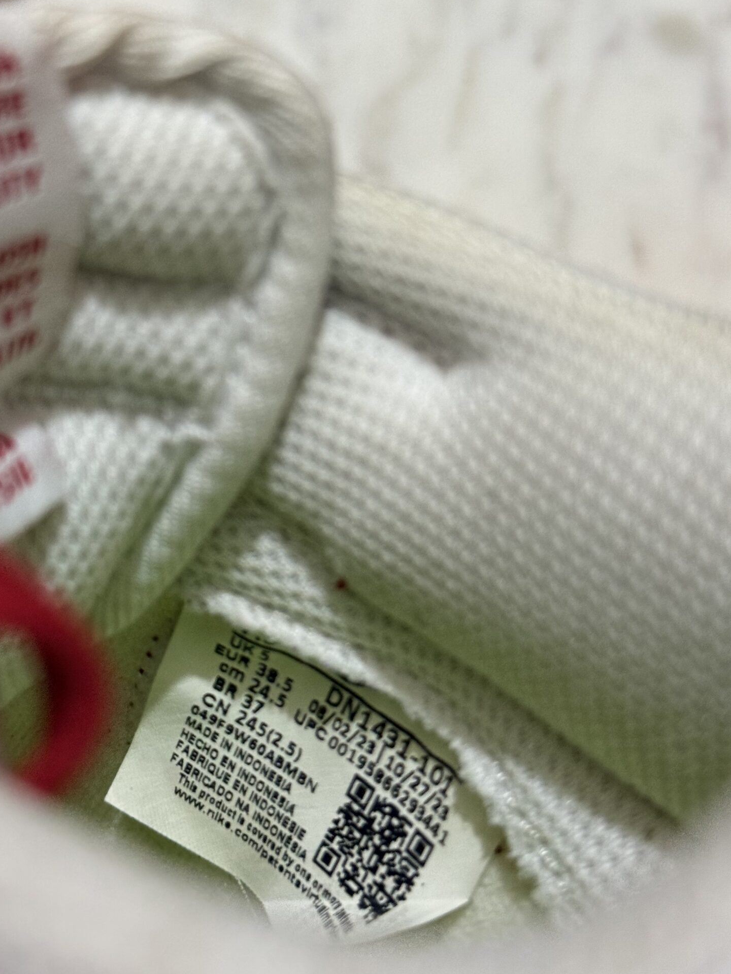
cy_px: 344
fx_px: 1802
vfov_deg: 30.1
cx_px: 313
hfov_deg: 22.9
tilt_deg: -57.4
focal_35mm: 64
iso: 250
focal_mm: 6.76
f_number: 1.78
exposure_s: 1/50
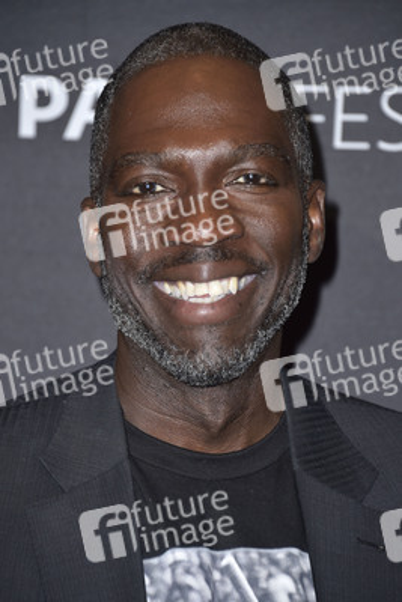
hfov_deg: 6.0
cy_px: 301
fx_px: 3849
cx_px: 201
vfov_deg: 8.9
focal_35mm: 230
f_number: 6.3
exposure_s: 1/250
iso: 320
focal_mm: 230
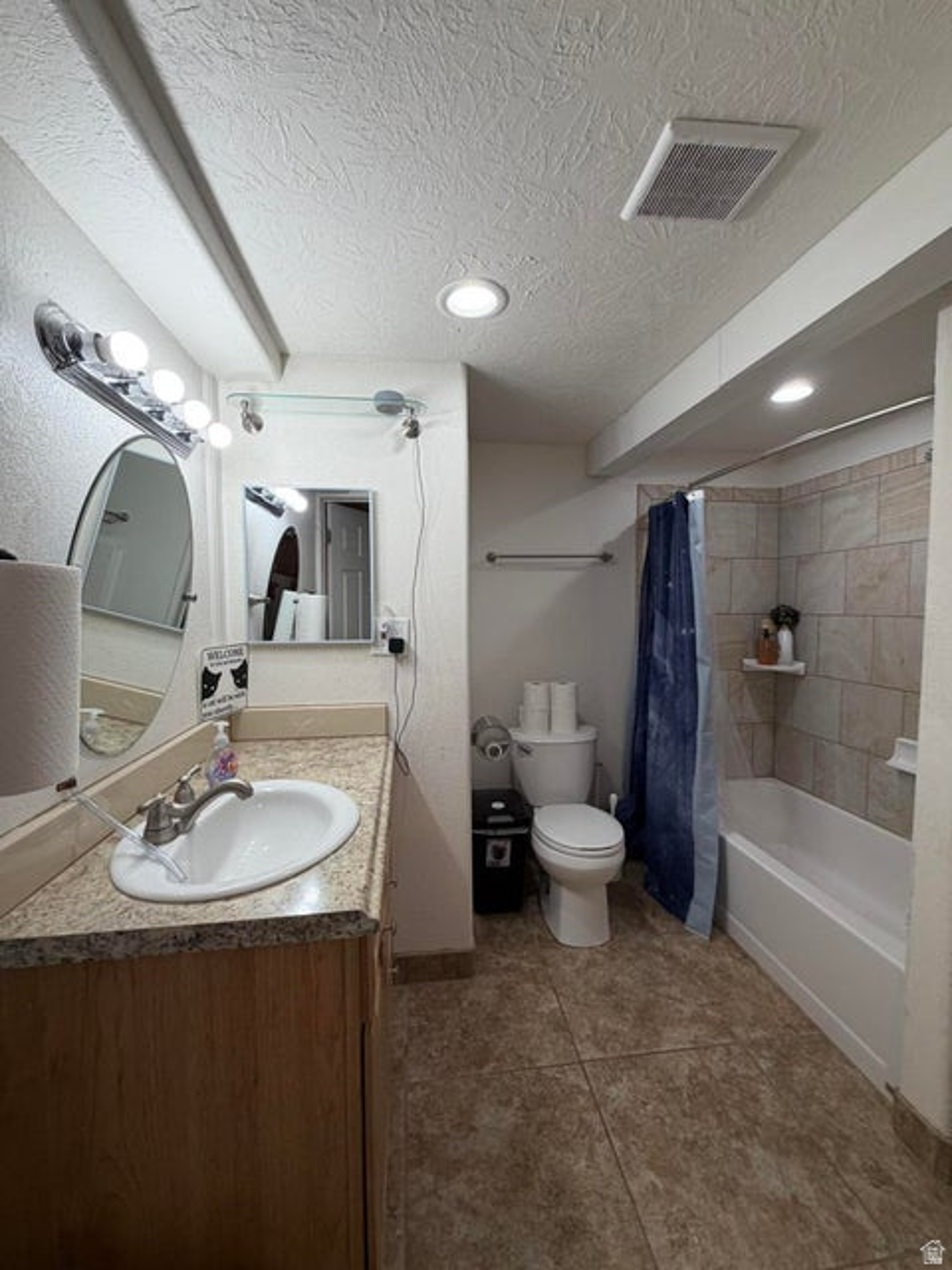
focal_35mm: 14
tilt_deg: -3.6
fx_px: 513
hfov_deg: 85.7
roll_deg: +0.4
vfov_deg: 102.1
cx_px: 476
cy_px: 635
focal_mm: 2.22
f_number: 2.2
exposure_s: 1/120
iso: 160
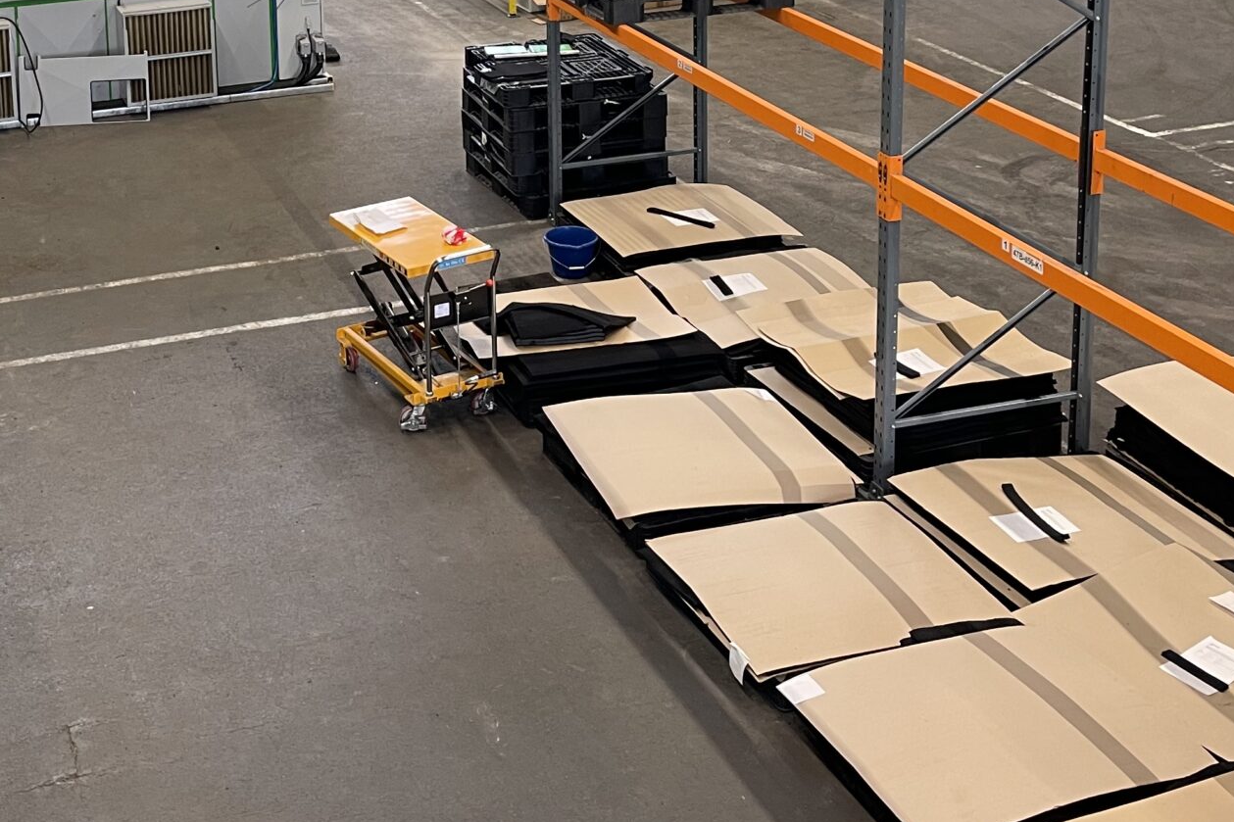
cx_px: 329
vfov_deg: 23.0
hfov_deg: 35.5
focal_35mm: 55
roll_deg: +2.0
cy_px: -106
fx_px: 1885
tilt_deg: -10.7
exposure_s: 1/50
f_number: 1.6
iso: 64
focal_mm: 4.2
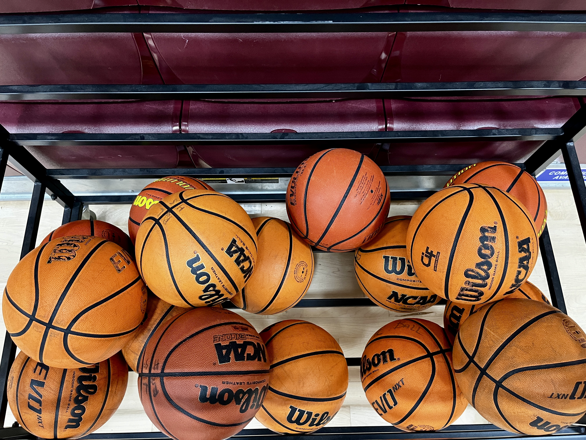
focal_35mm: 26
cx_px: 293
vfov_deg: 53.1
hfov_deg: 67.3
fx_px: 440
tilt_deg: -70.3
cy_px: 220
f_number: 1.6
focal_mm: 5.1
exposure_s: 1/60
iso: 500
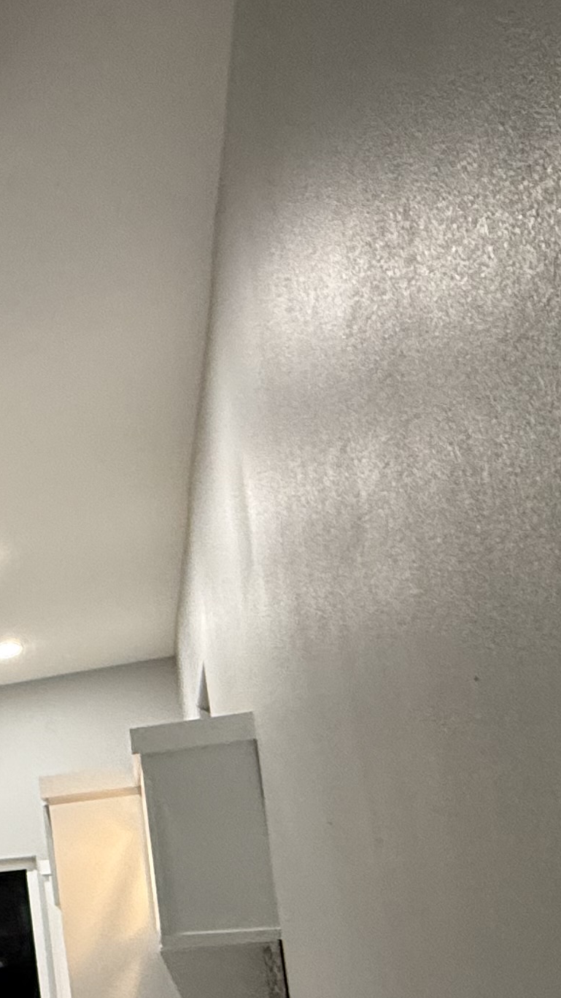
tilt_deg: +6.8
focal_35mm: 45
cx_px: -646
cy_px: 886
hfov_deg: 16.9
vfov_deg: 42.0
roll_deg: +1.8
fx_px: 1190
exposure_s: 1/60
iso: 250
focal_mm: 2.22
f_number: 2.2
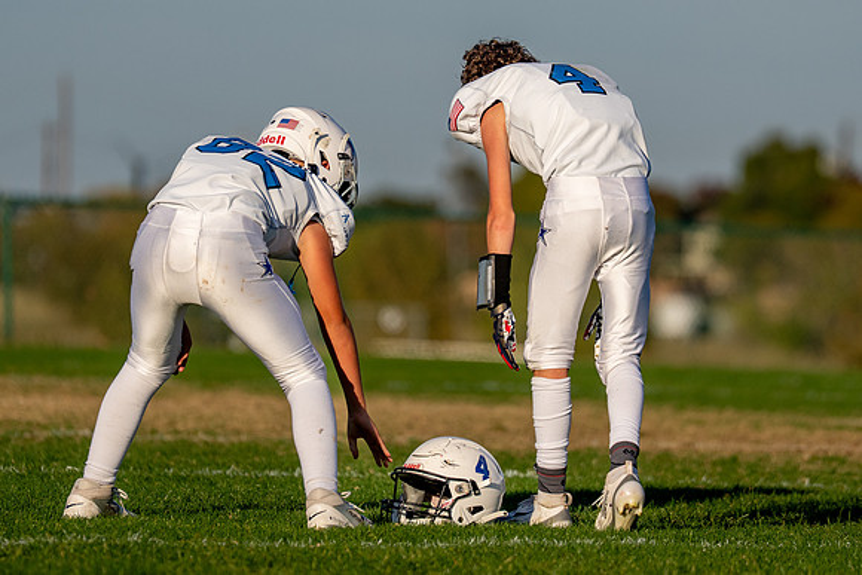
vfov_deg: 3.6
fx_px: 9243
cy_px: 149
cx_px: 472
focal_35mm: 386
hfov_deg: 5.3
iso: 200
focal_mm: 200
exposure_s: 1/5000
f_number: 2.8
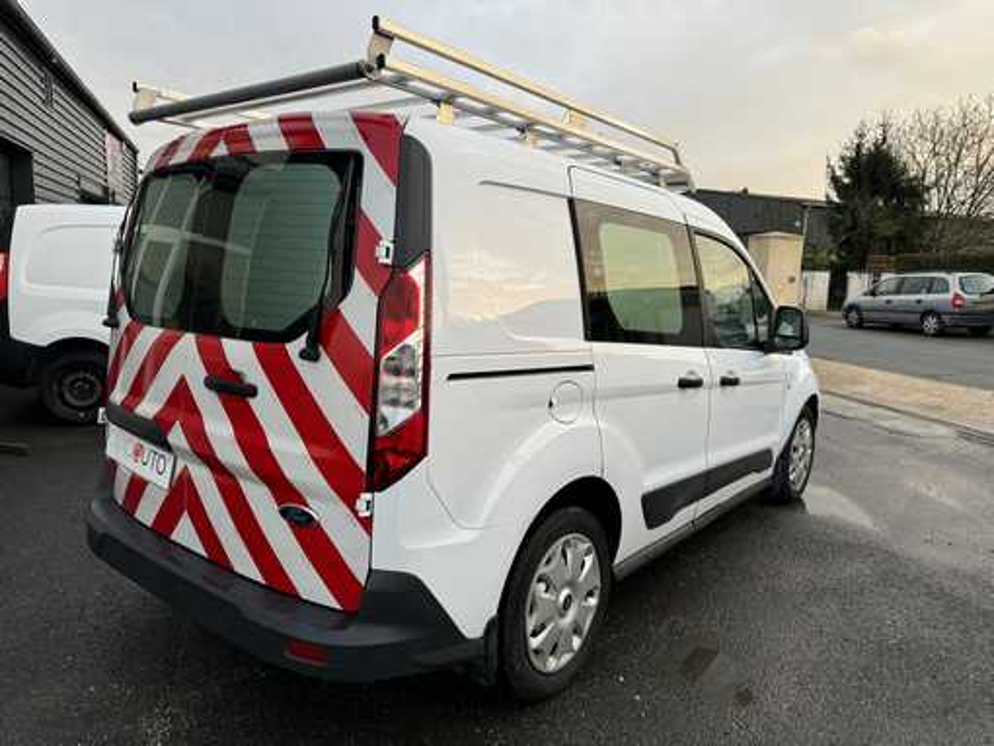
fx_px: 689
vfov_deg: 56.9
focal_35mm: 24
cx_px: 497
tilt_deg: -8.8
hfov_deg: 71.6
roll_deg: -1.0
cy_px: 373
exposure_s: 1/147
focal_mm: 6.76
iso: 64
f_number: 1.78
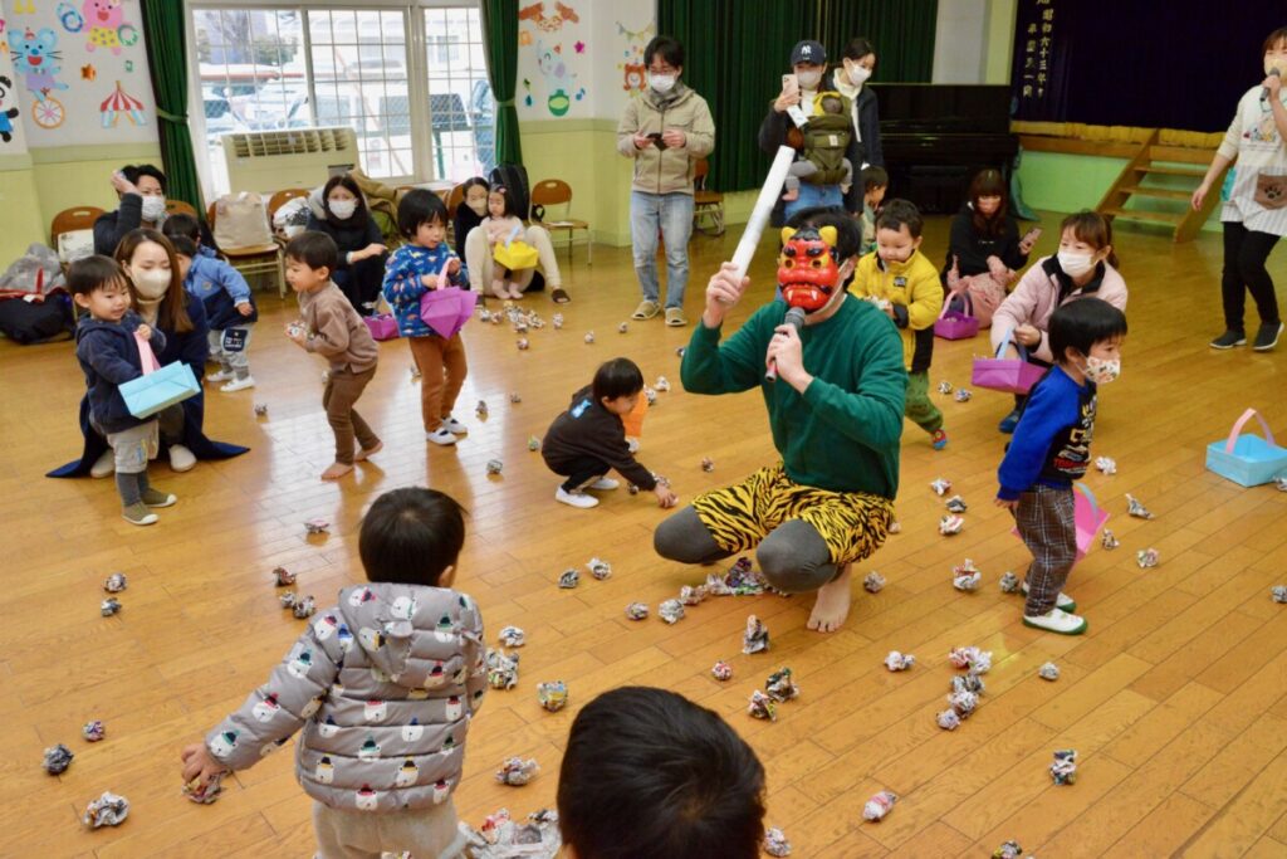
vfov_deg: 43.6
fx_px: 1073
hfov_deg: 61.9
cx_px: 644
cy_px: 430
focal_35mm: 30
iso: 6400
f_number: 11
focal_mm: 30
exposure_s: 1/250
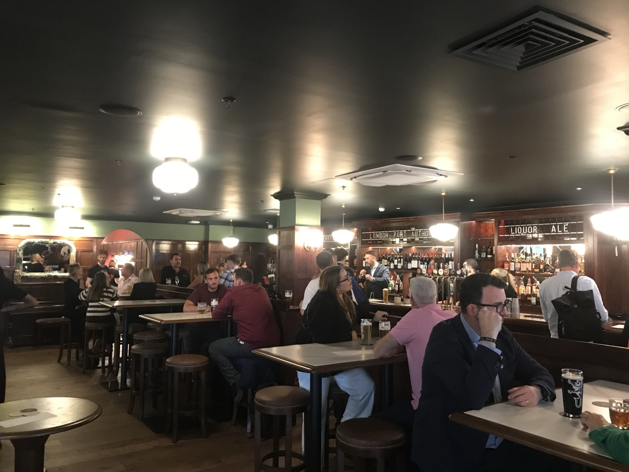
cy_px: 236
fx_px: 509
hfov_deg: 63.4
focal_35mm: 28
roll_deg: -0.6
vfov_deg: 49.7
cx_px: 314
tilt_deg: +3.7
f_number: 1.8
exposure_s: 1/7
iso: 100
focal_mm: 3.99
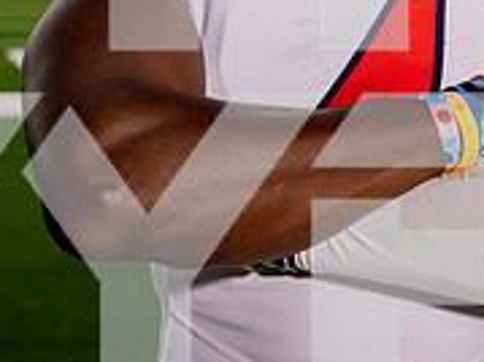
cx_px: 268
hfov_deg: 10.4
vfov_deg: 7.7
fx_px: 2655
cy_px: -90
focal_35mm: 190
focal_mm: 61
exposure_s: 1/1600
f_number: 6.3
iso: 1000
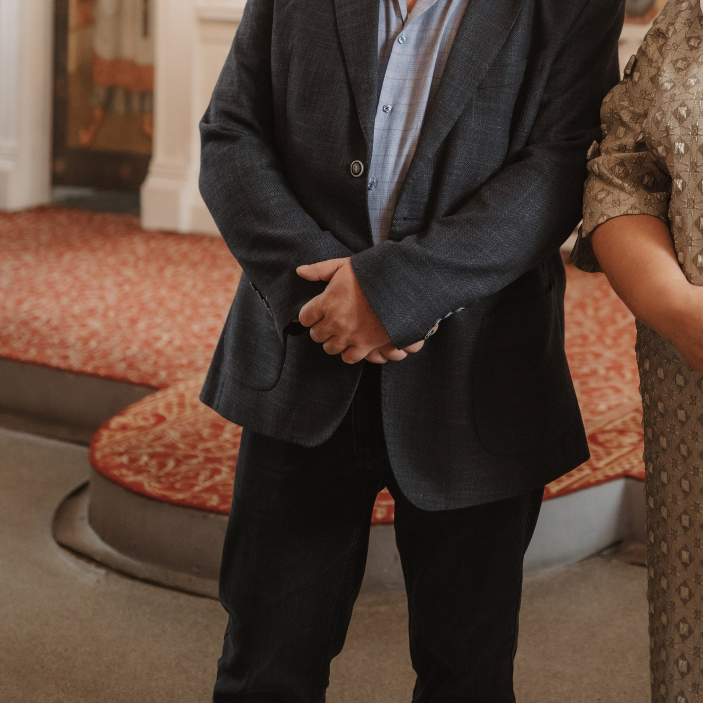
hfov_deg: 20.7
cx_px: 628
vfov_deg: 20.1
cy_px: -96
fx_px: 1884
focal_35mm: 82
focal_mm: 35
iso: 800
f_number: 2.2
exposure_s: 1/250
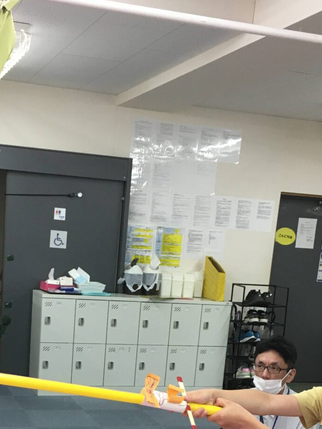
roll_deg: -5.7
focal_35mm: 57
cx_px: 105
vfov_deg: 31.9
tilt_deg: -13.2
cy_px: 398
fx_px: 707
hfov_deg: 25.5
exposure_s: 1/30
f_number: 2.2
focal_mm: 4.15
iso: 40
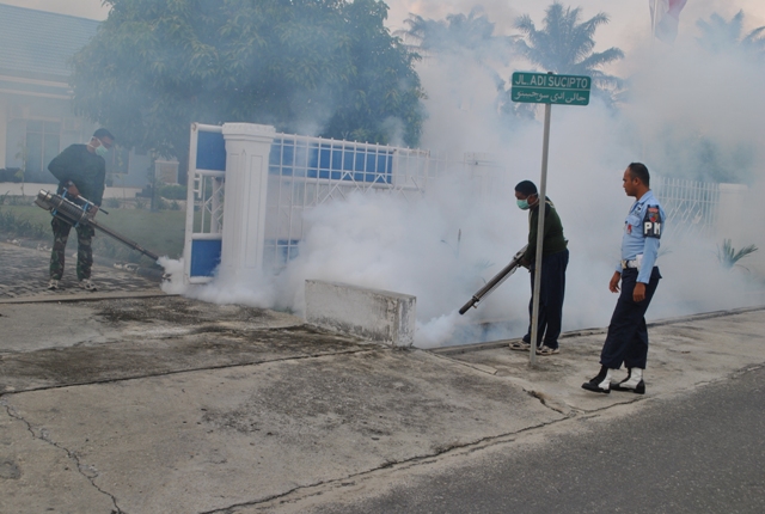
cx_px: 382
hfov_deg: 49.4
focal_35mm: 39
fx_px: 831
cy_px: 257
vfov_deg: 34.4
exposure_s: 1/200
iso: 100
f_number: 7.1
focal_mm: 26
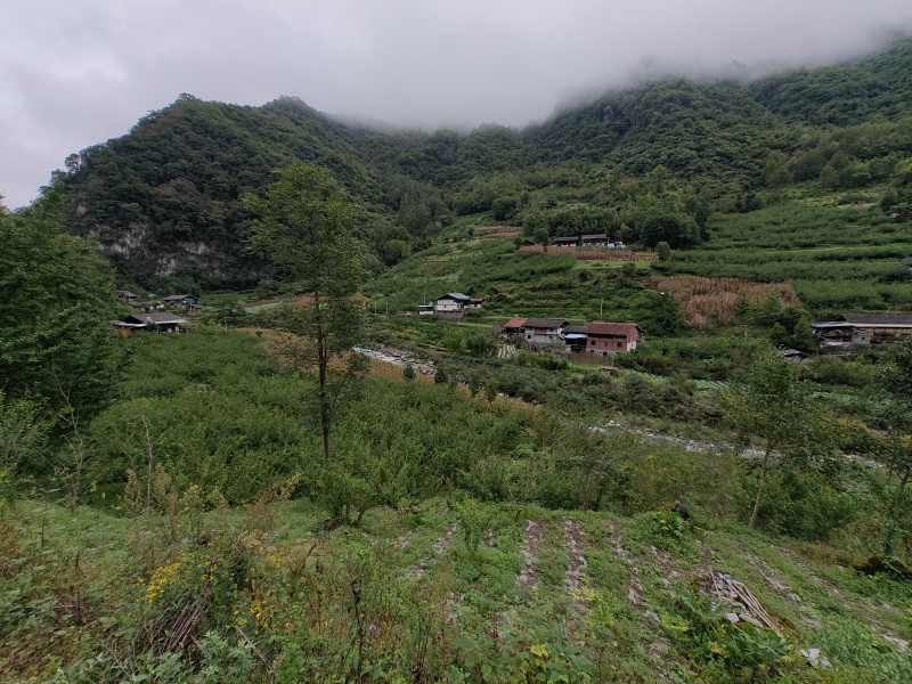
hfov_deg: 102.1
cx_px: 456
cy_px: 342
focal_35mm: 14
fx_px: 369
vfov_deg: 85.7
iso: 64
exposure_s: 1/662
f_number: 2.2
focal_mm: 2.62
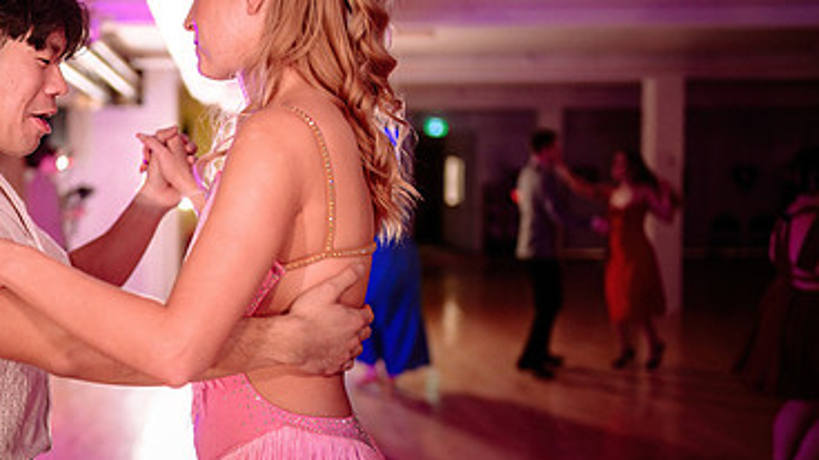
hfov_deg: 39.6
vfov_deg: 23.5
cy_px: 236
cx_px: 216
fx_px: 1108
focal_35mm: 51
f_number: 1.4
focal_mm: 28
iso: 2500
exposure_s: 1/250
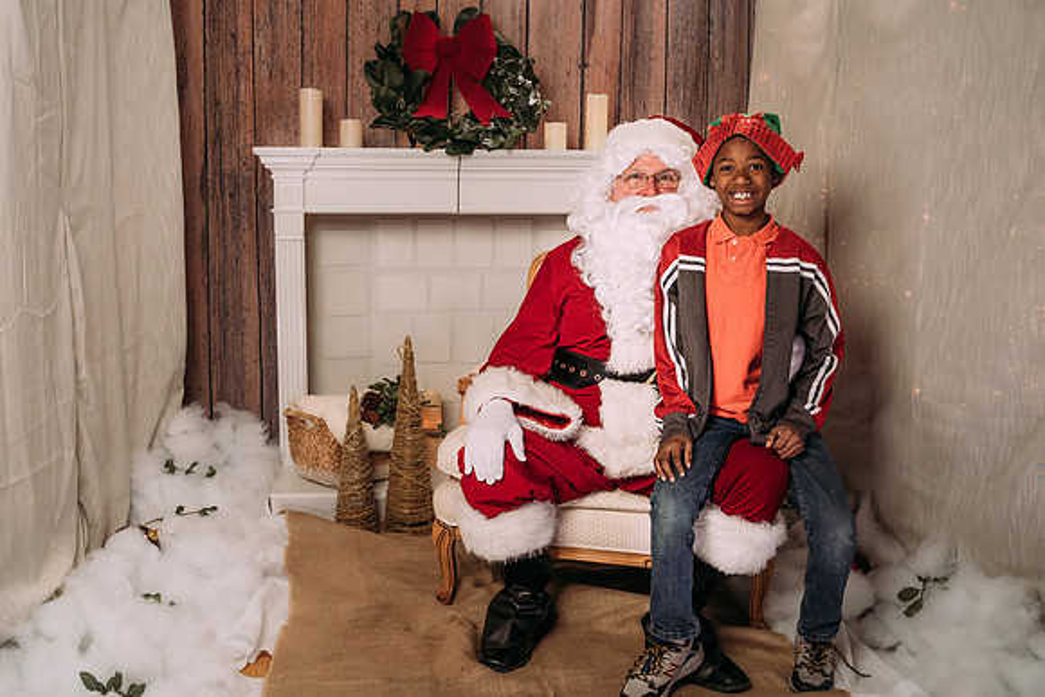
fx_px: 1103
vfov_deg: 35.1
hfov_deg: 50.7
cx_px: 499
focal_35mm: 38
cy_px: 339
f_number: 5
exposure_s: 1/100
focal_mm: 35
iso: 100
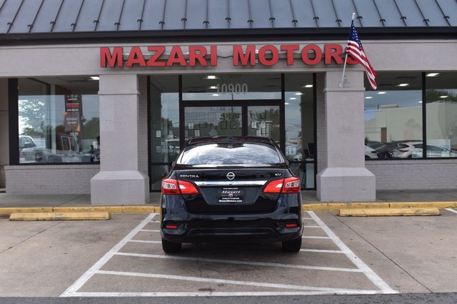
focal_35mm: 42
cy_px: 152
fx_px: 533
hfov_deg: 46.4
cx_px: 228
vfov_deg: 31.9
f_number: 10
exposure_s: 1/250
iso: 400
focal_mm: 28
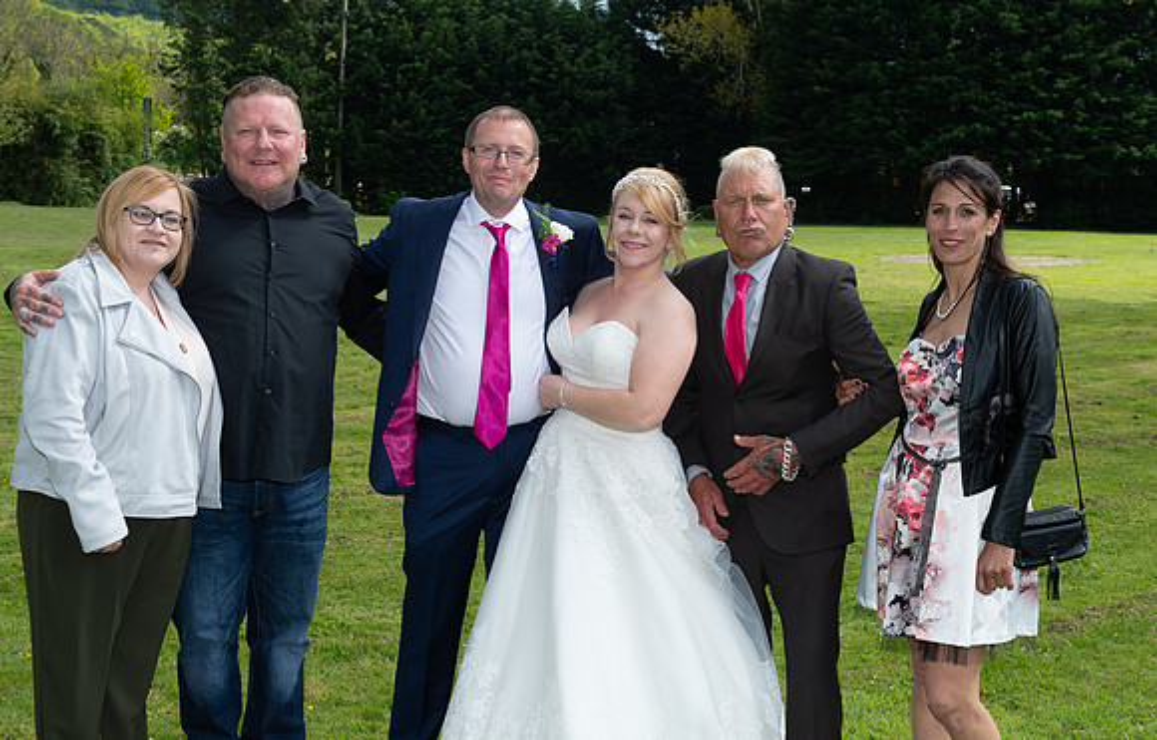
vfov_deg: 21.0
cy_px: 444
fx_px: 1990
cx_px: 580
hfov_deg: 32.4
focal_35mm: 63
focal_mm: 52
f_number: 8
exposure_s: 1/200
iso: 160
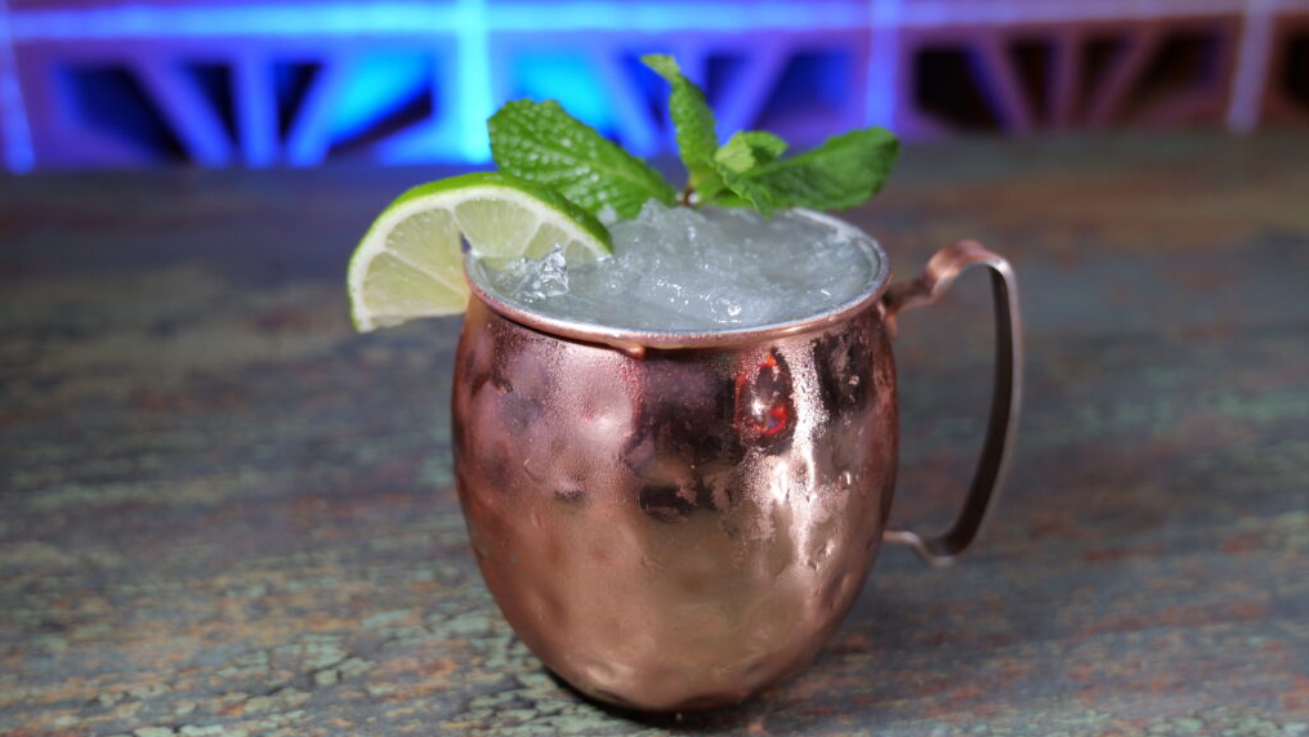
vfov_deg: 31.2
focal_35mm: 38
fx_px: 1319
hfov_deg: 52.8
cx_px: 657
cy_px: 361
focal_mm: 36
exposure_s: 1/60
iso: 640
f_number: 4.5
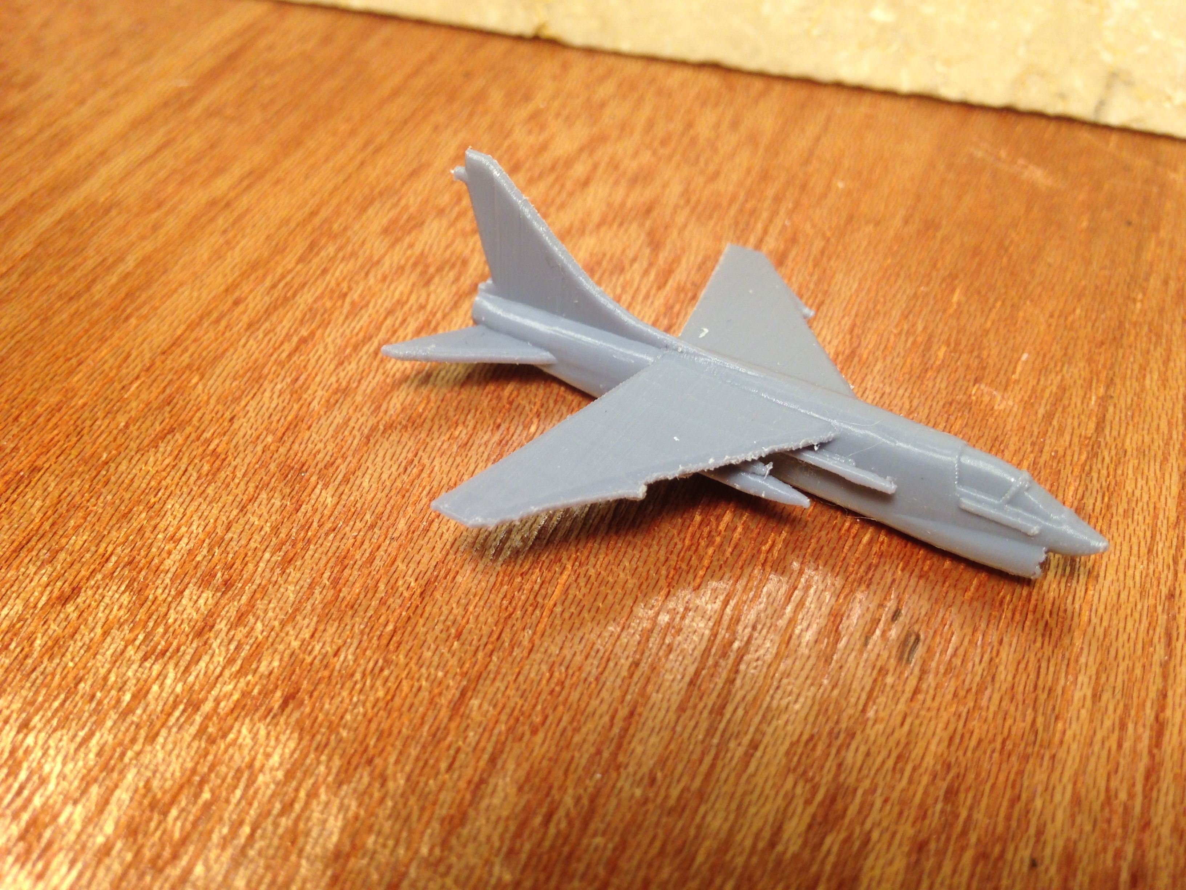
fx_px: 1131
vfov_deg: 42.9
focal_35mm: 33
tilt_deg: -47.0
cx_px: 593
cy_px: 445
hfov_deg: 55.4
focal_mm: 4.12
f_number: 2.4
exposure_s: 1/40
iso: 50
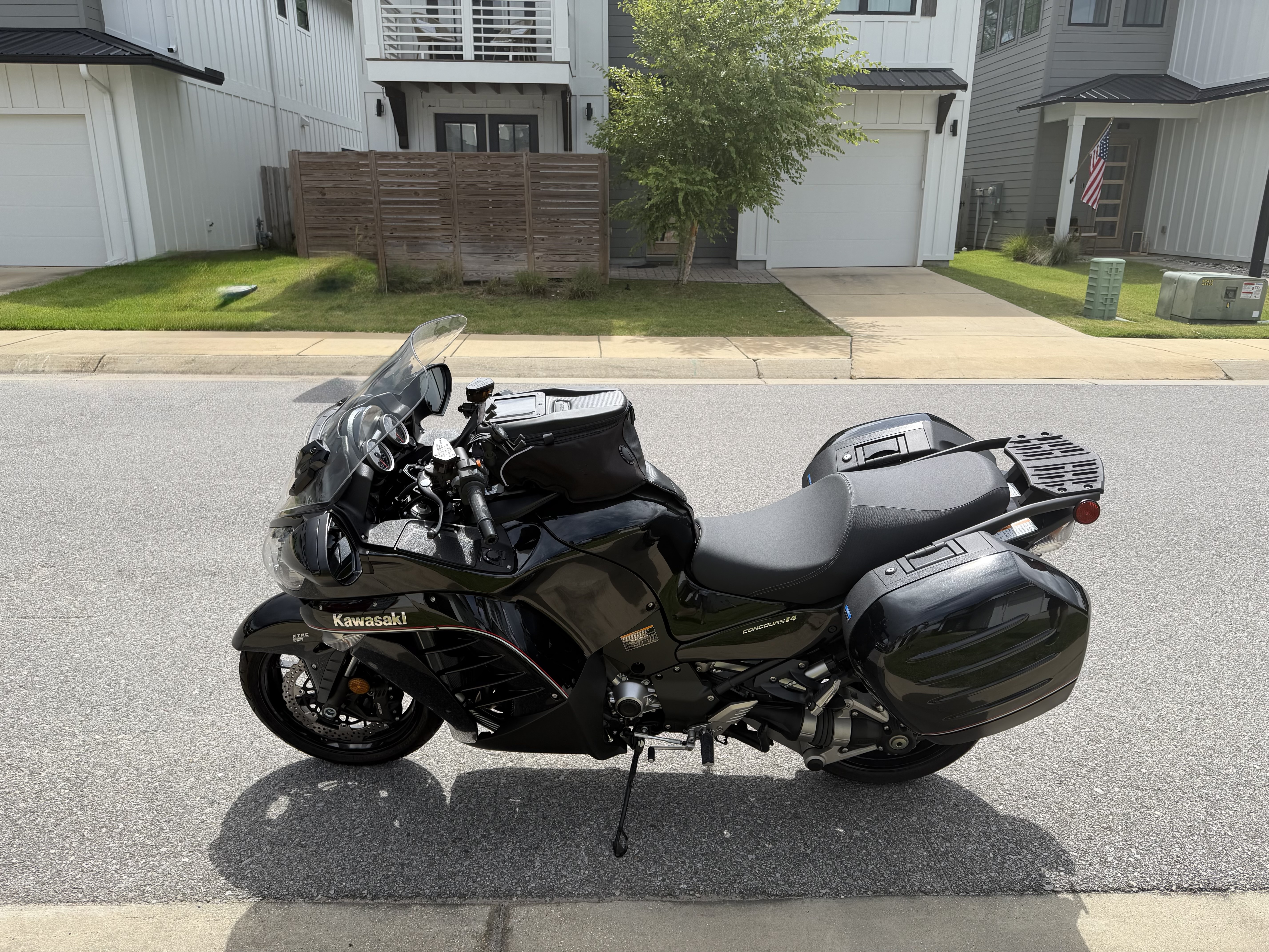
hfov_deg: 71.6
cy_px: 476
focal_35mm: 24
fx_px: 880
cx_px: 634
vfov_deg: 56.8
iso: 80
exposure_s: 1/4673
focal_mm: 6.76
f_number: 1.78
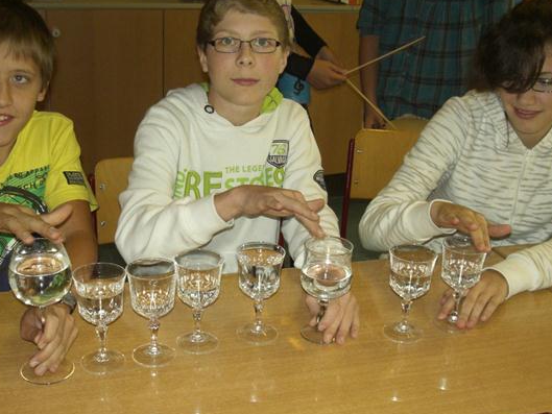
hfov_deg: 41.2
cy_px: 204
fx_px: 734
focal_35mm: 46
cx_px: 267
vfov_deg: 31.5
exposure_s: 1/60
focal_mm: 6.3
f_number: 4.4
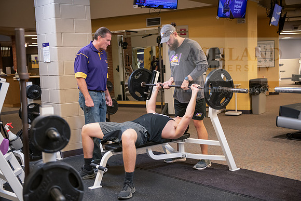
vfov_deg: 28.1
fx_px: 401
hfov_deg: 41.1
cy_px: 100
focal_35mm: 48
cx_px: 150
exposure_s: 1/200
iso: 1250
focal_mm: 48
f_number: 2.8
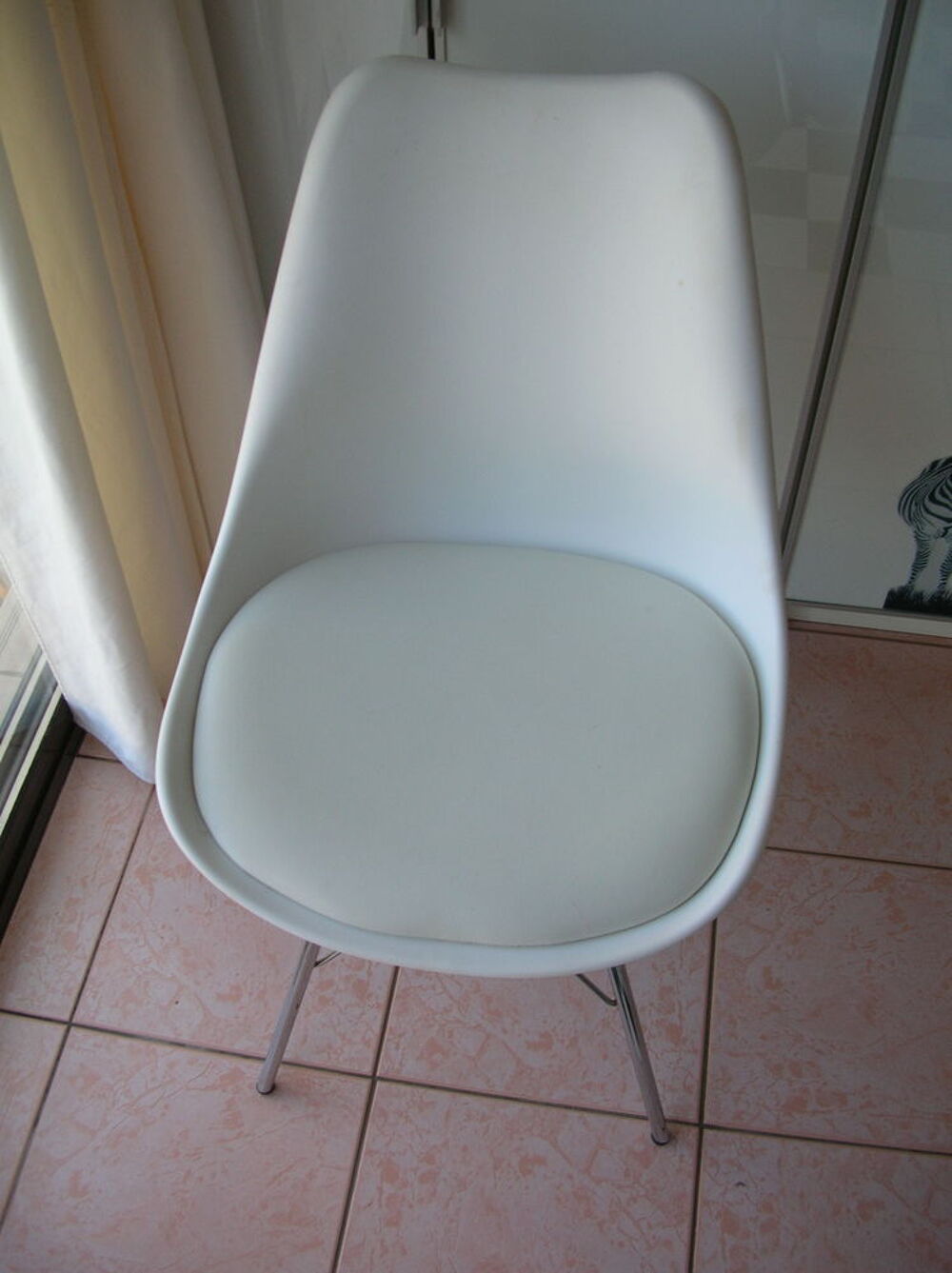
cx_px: 476
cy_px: 636
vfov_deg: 52.7
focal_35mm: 35
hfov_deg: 40.6
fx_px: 1286
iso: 50
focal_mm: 5.8
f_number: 2.8
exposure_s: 1/72.6
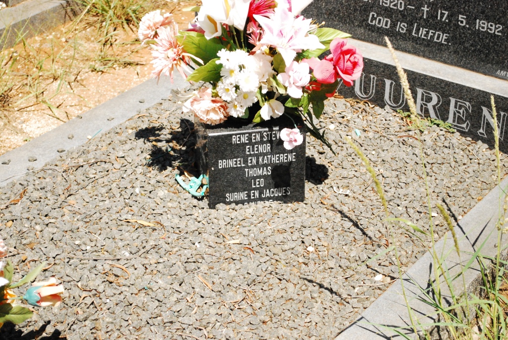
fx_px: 1165
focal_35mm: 82
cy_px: 170
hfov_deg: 24.6
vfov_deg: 16.6
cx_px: 254
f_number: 5.6
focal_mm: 55
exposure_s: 1/4000
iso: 1600
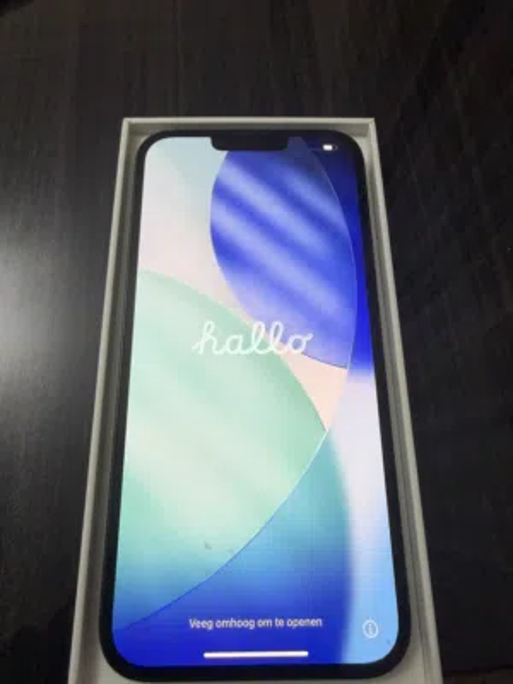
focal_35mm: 24
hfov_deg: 56.8
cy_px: 342
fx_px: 474
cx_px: 256
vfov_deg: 71.6
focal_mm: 2.22
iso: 250
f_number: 2.2
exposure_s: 1/60
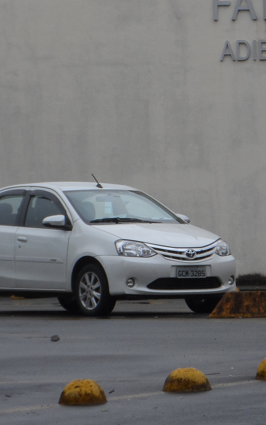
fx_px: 3282
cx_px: 156
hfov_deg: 4.6
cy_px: 99
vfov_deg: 7.4
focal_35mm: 283
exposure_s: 1/350
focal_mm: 19.5
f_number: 4.6
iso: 80
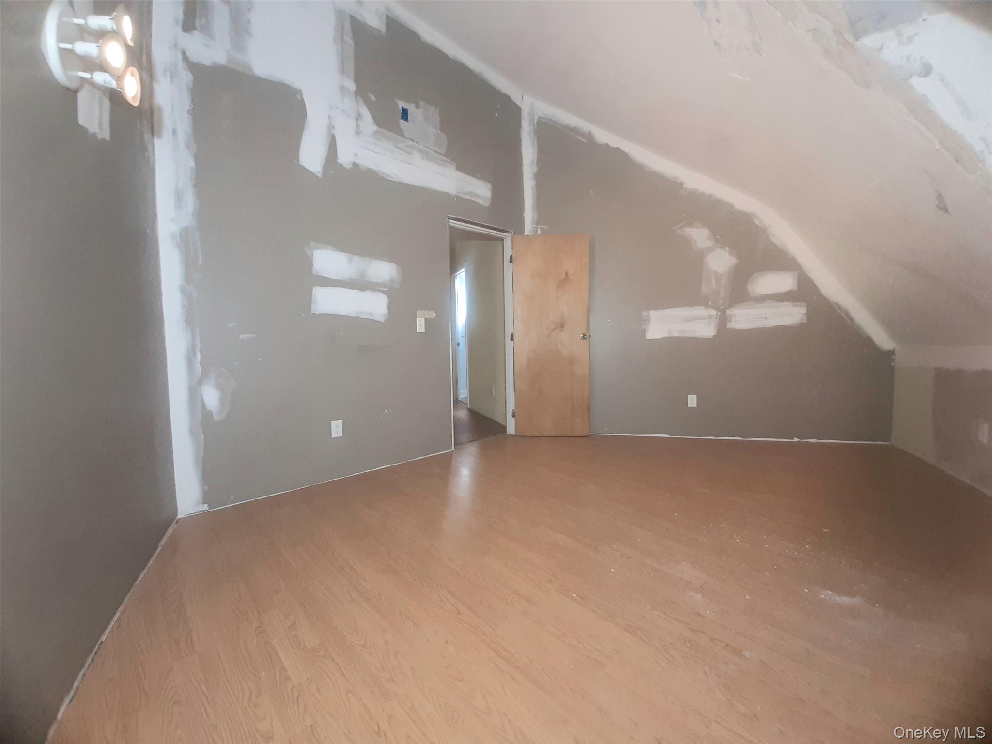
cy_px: 372
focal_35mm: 13
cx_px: 496
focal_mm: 1.42
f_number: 2.2
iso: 125
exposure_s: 1/40
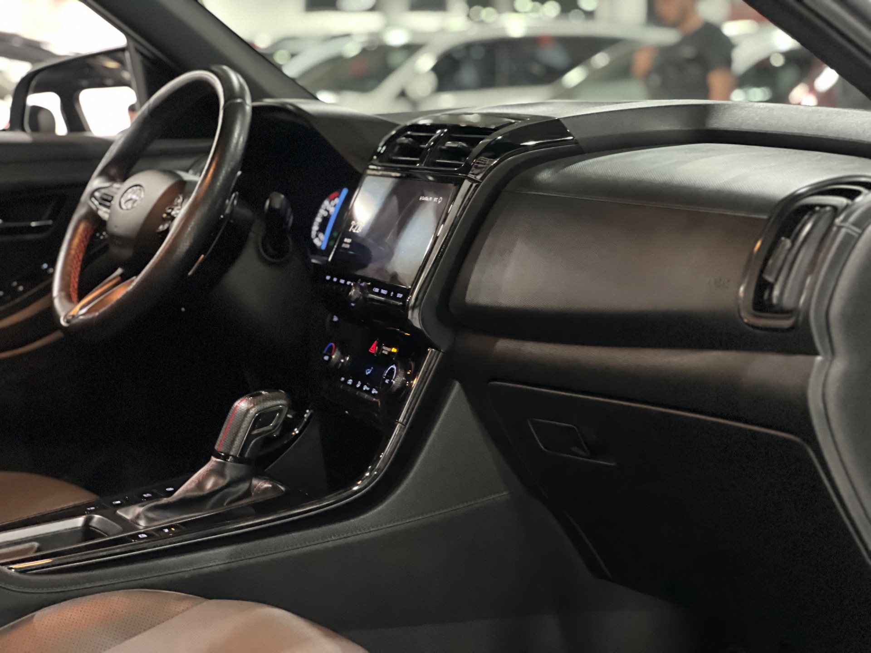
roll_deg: +0.5
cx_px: 436
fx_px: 1937
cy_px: 326
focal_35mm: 77
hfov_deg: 25.3
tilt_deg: -7.3
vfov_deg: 19.1
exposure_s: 1/15
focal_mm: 9
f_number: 2.8
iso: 1250
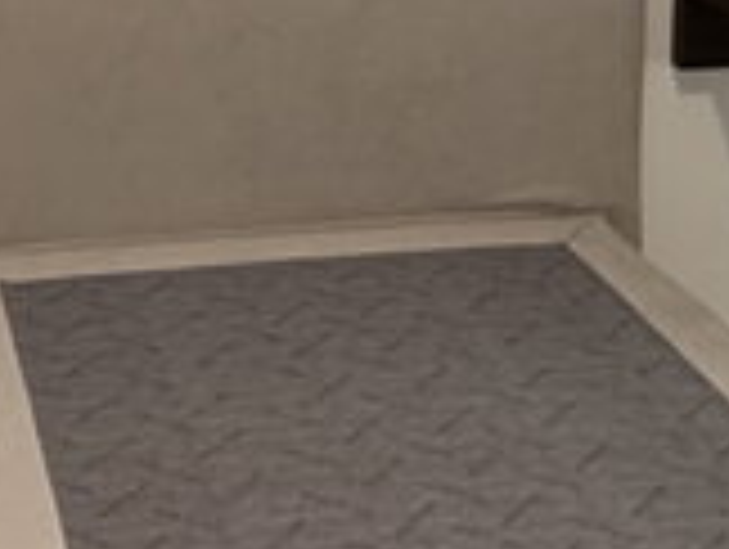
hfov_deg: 21.3
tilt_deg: -3.2
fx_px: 1940
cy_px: -342
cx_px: 349
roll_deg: -2.3
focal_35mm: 92
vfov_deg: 14.7
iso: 200
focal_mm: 2.22
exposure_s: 1/121
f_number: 2.2
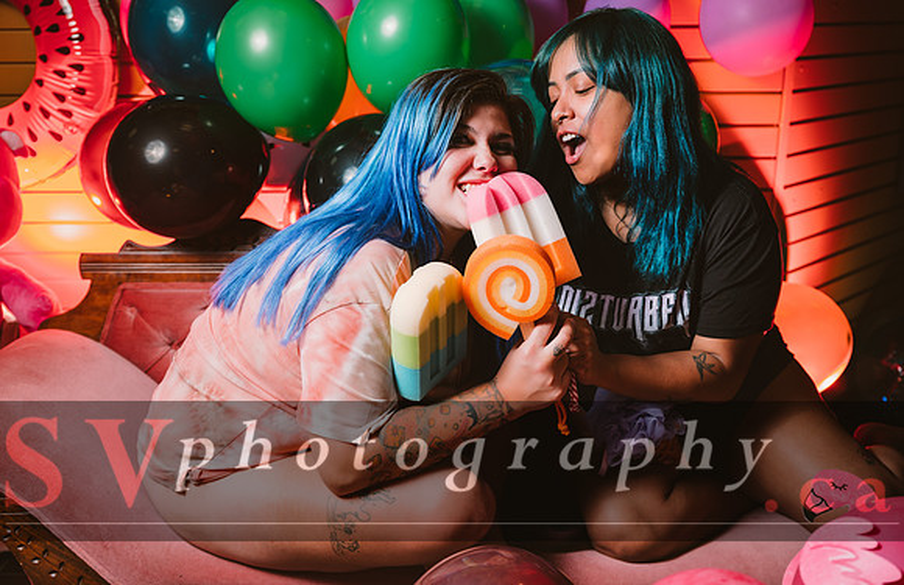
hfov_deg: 48.6
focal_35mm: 40
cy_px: 334
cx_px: 423
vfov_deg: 32.5
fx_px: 1001
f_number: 4.5
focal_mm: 45.7
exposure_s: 1/125
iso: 100
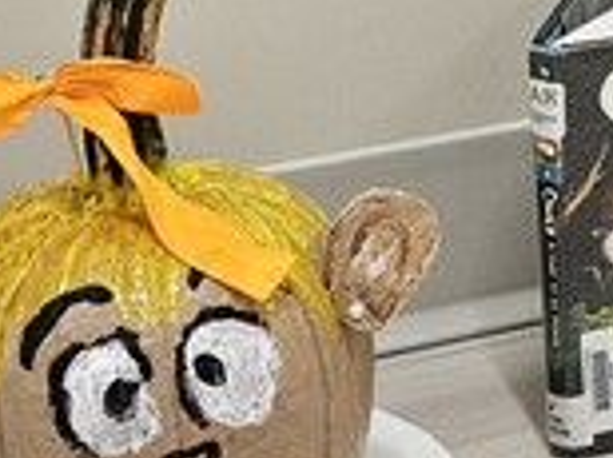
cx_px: 1218
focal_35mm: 153
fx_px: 2705
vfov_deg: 9.6
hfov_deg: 11.6
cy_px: 52
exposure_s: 1/120
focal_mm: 5.4
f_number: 1.8
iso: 250
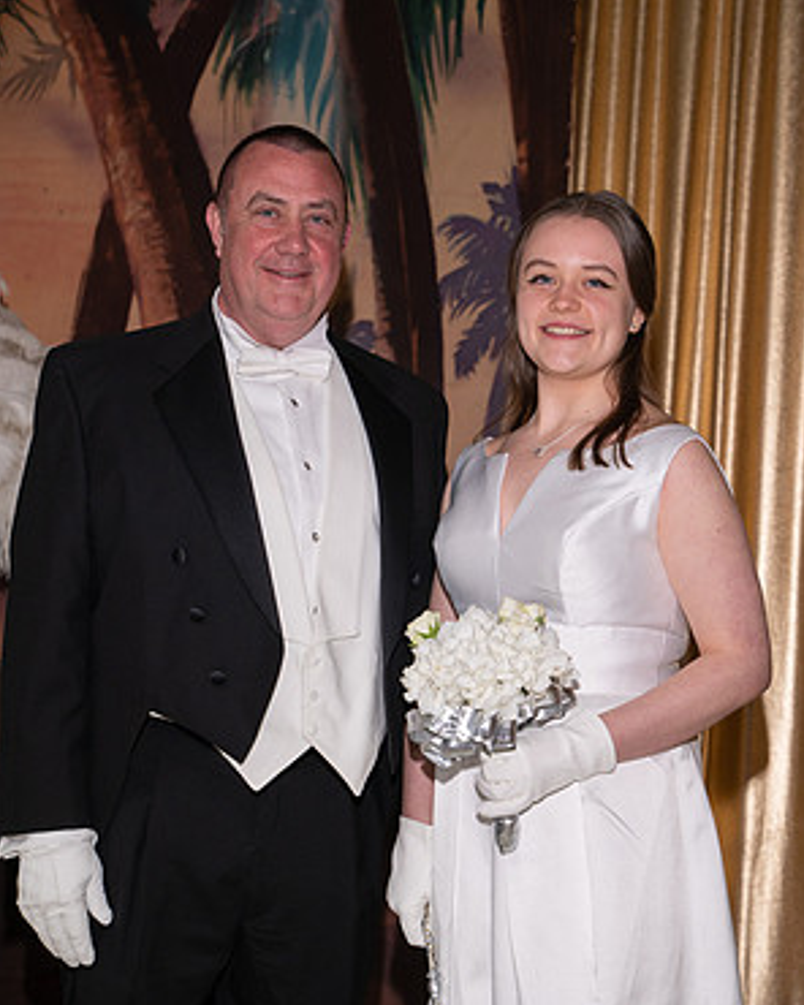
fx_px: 2380
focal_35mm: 80
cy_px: 603
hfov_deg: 19.2
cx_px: 402
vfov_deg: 23.8
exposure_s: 1/160
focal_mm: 70
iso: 800
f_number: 5.6
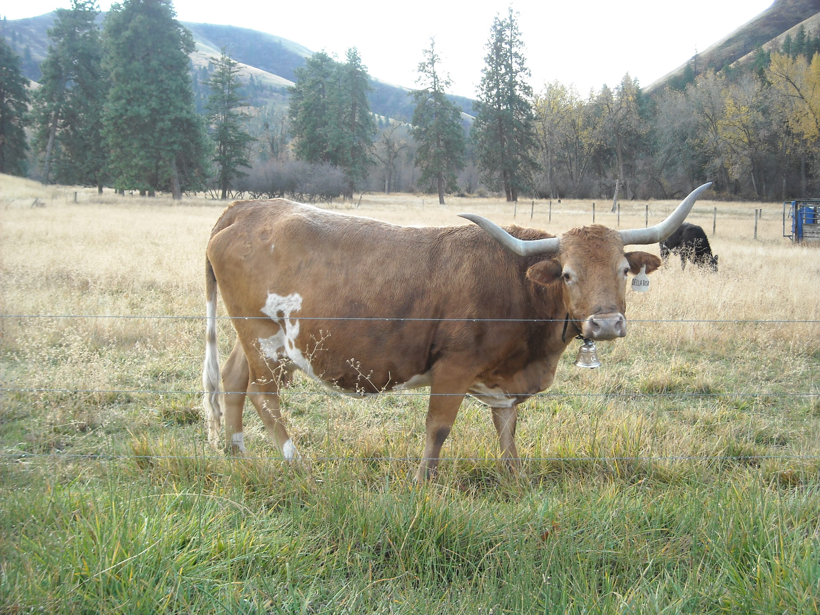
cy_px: 308
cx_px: 410
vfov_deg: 29.7
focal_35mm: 49
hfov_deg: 38.9
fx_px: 1161
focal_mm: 7.92
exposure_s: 1/84
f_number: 3.2
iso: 64
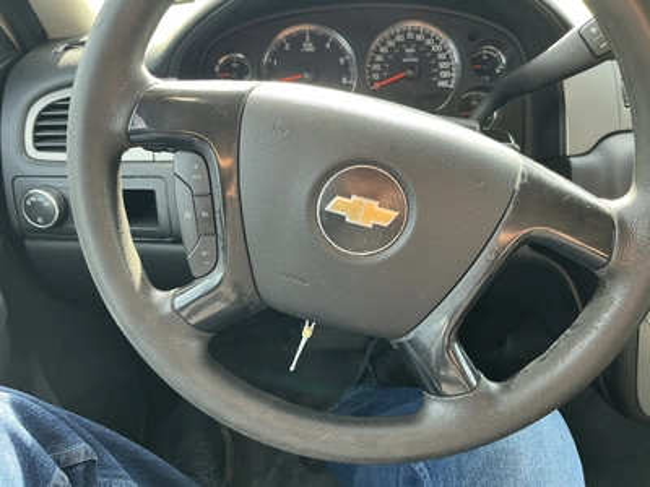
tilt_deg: -31.6
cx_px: 325
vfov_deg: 53.1
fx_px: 488
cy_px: 244
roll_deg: +1.1
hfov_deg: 67.3
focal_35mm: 26
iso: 100
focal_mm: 5.1
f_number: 1.6
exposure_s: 1/121
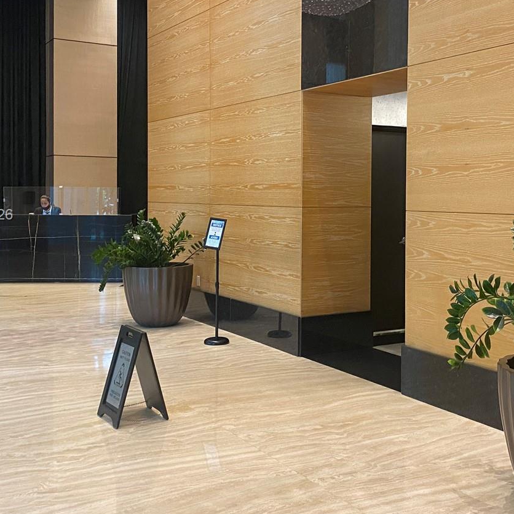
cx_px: 314
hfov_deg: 38.2
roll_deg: -0.5
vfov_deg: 38.2
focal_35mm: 44
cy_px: 216
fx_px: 739
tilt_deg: +0.8
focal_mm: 4.25
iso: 200
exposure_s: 1/60
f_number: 1.8
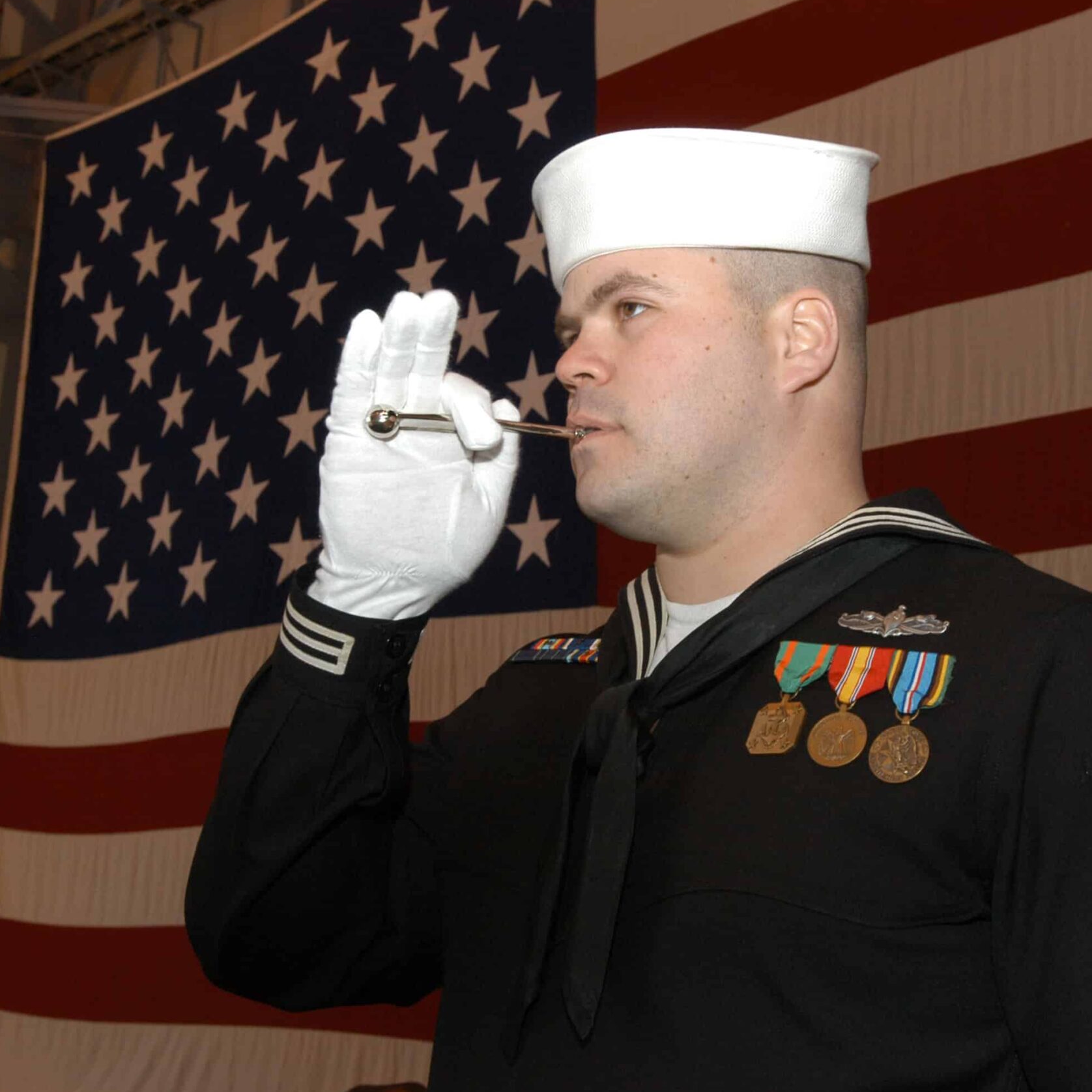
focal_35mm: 49
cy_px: 545
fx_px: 1736
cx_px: 751
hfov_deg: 34.5
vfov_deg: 34.9
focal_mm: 25
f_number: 7.1
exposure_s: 1/60
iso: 400
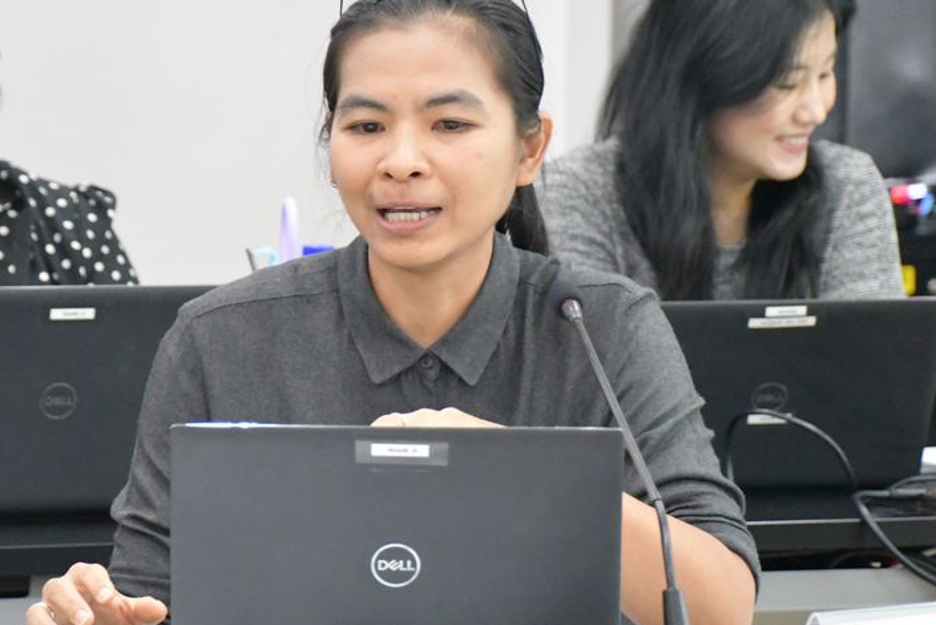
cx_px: 354
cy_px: 322
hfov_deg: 8.1
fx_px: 6580
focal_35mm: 253
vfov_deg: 5.4
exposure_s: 1/125
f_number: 5.6
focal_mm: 116
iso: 11400
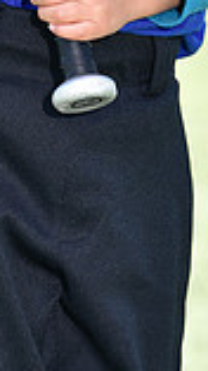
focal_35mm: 774
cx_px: 82
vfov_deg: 2.8
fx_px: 7610
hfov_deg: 1.6
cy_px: -267
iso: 100
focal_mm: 200
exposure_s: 1/160
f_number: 5.6
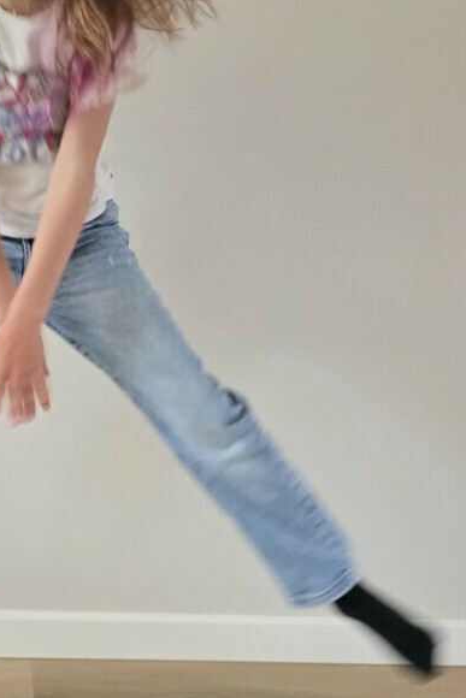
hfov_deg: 29.0
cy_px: 256
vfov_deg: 44.1
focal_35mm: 44
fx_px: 854
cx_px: 24
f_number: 1.7
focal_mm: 6.3
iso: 500
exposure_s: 1/100
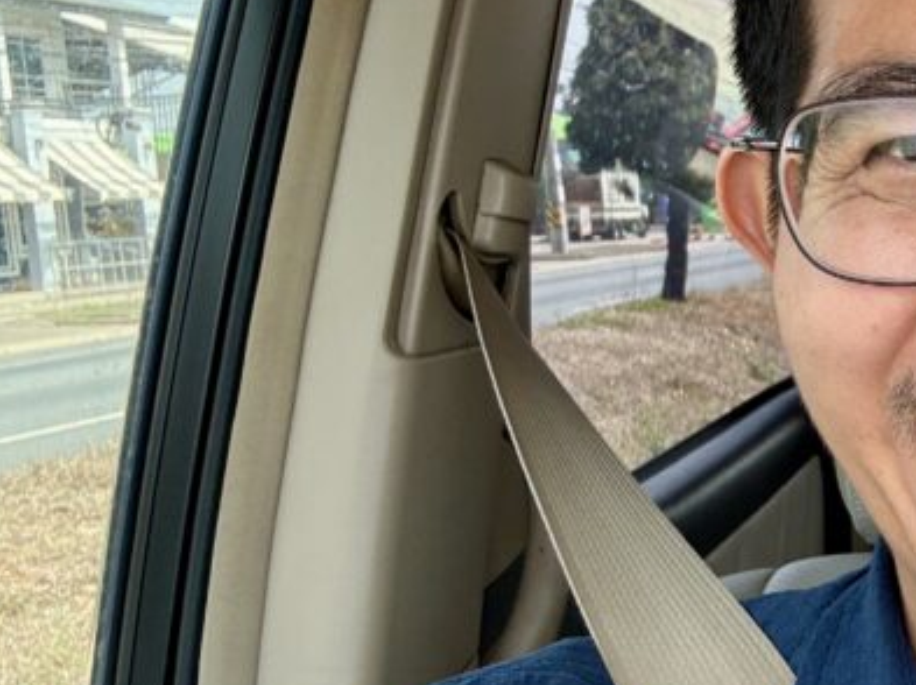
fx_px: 1586
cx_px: 1098
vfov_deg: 24.4
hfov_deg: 28.1
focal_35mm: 60
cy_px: 384
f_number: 1.9
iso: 80
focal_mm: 2.69
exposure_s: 1/60
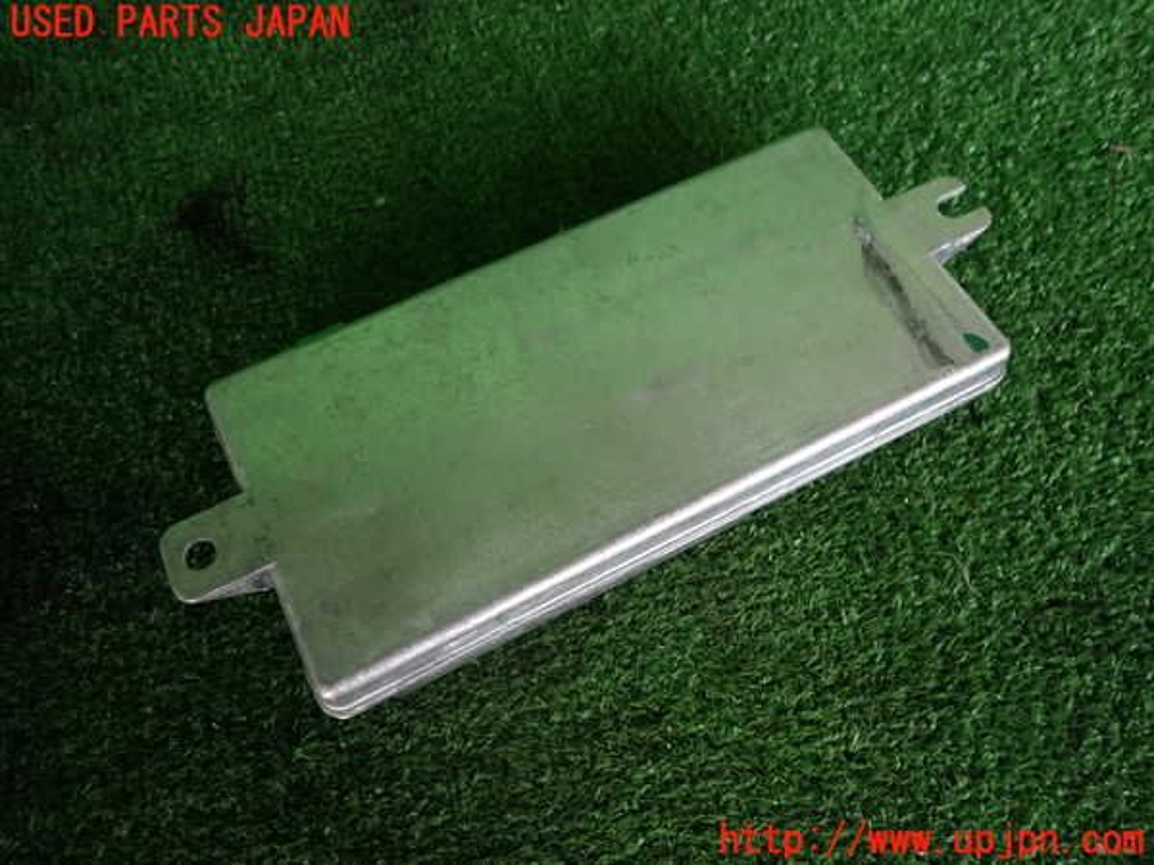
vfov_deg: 54.9
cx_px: 577
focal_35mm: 25
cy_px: 432
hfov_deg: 69.4
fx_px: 833
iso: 100
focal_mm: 4.5
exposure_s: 1/60
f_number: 2
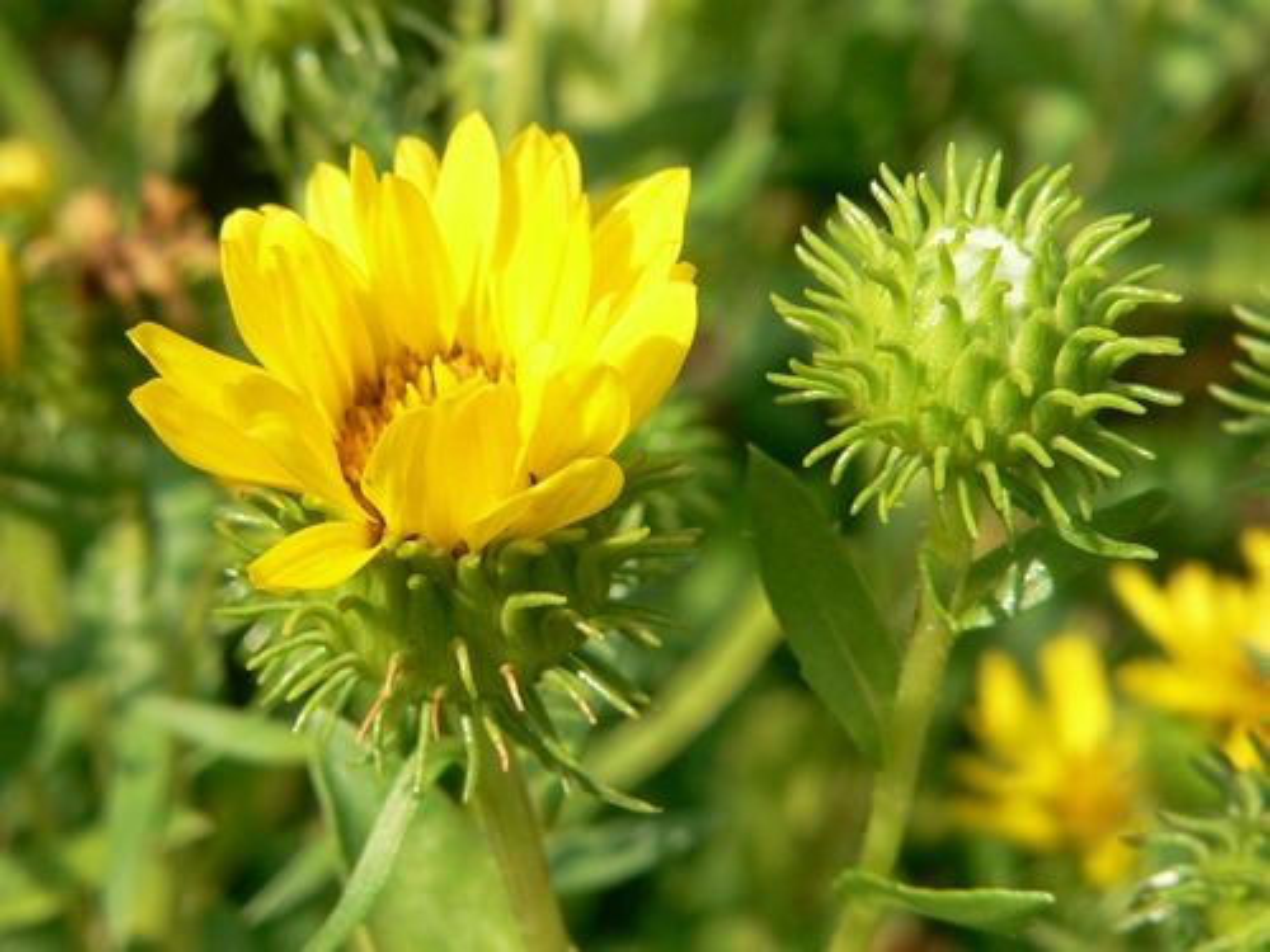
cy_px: 476
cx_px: 635
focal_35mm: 86
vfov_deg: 17.2
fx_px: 3155
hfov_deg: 22.8
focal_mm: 14.4
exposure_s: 1/640
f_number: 5.6
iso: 200
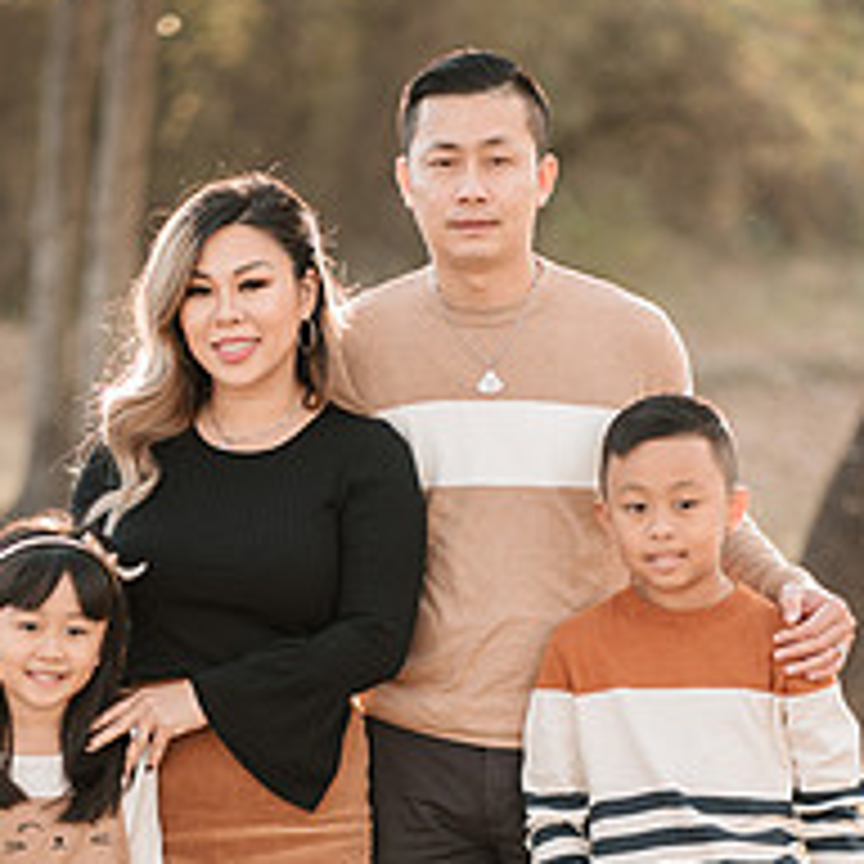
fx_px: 4772
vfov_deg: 10.3
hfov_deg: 10.3
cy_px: 657
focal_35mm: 169
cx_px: 405
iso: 200
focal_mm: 85
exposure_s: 1/320
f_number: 1.8
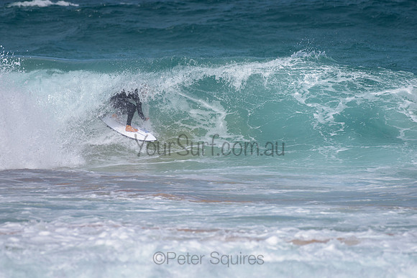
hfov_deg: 3.4
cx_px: 171
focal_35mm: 613
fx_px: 7106
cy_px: 119
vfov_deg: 2.2
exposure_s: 1/2000
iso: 90
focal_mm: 500
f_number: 5.6
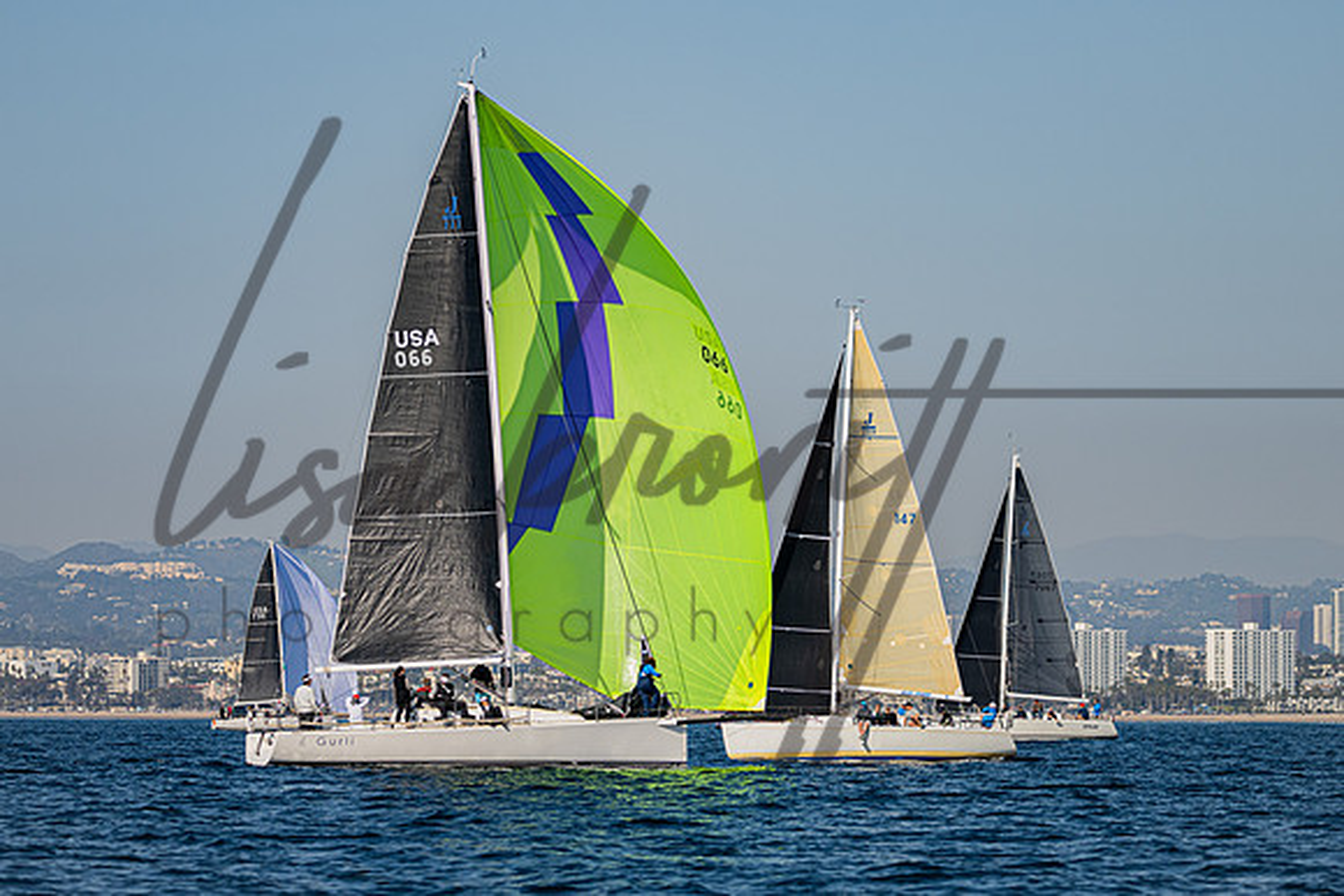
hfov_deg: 11.2
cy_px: 320
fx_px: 6830
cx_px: 692
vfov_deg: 7.5
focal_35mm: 183
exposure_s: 1/4000
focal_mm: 135
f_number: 4.8
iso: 400
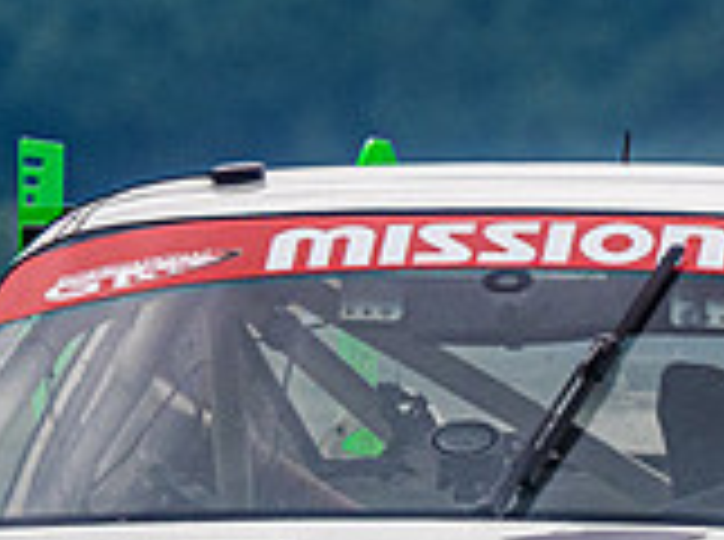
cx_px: 247
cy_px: 650
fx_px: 63419
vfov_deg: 0.5
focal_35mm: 3039
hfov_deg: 0.7
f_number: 10
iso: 320
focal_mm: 420
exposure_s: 1/320
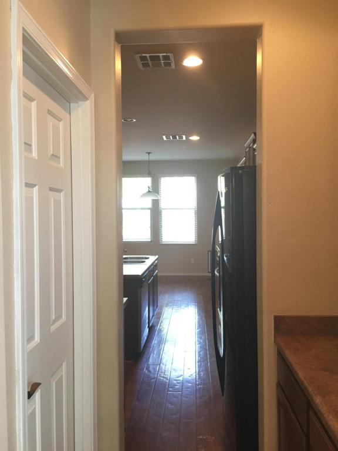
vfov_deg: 61.7
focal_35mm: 29
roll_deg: +0.0
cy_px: 226
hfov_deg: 48.2
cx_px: 169
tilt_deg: -1.2
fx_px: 378
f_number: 2.2
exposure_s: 1/30
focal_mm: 4.15
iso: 100
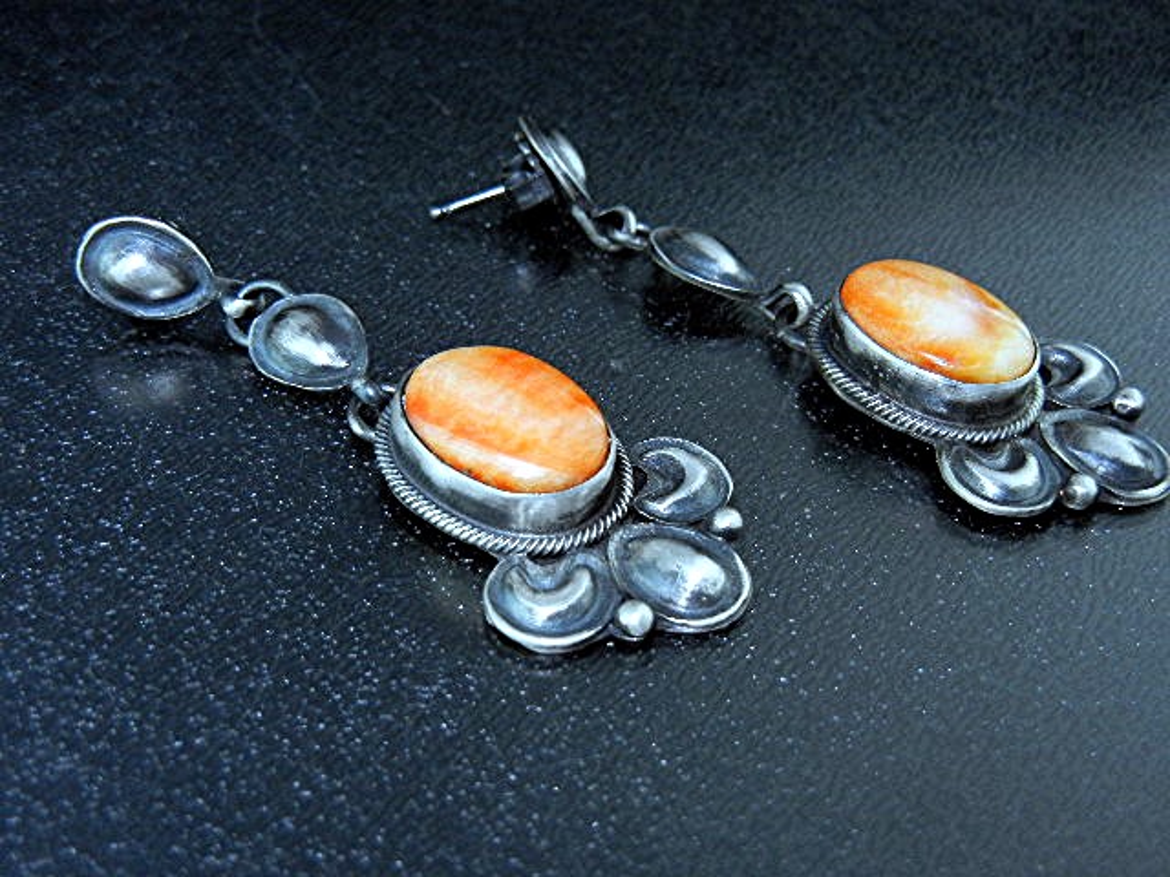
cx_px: 585
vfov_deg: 21.6
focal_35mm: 68
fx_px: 2298
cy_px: 438
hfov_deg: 28.6
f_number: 4.1
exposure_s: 1/30
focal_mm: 12.2
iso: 307
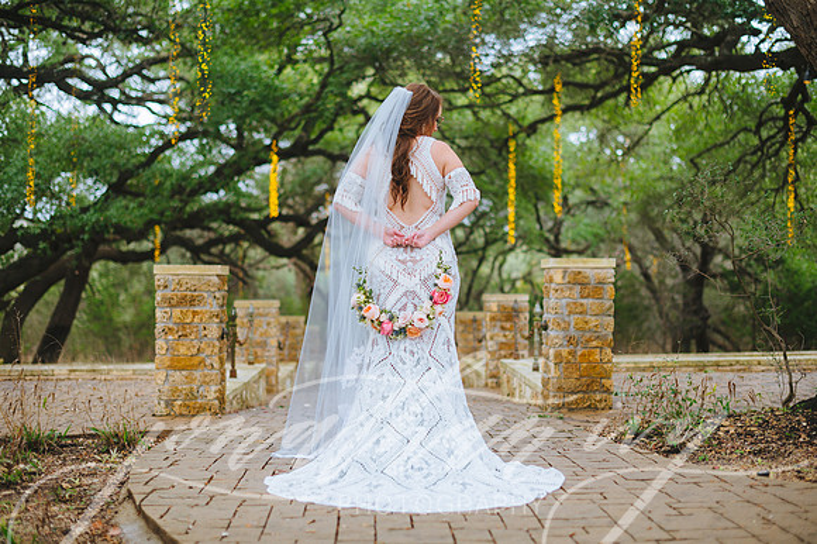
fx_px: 1134
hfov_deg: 39.6
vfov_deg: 27.0
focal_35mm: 50
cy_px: 272
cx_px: 408
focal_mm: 50
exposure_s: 1/400
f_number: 2
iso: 320
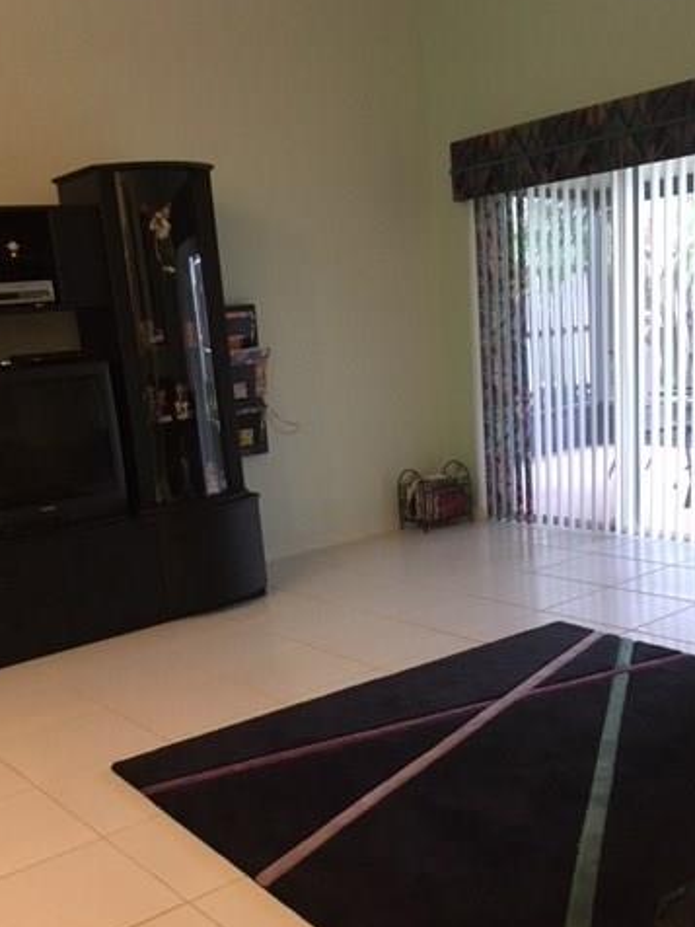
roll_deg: +6.8
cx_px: 311
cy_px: 592
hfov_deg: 36.8
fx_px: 1044
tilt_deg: -14.2
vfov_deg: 47.3
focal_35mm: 39
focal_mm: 4.15
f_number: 2.2
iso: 200
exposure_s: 1/20
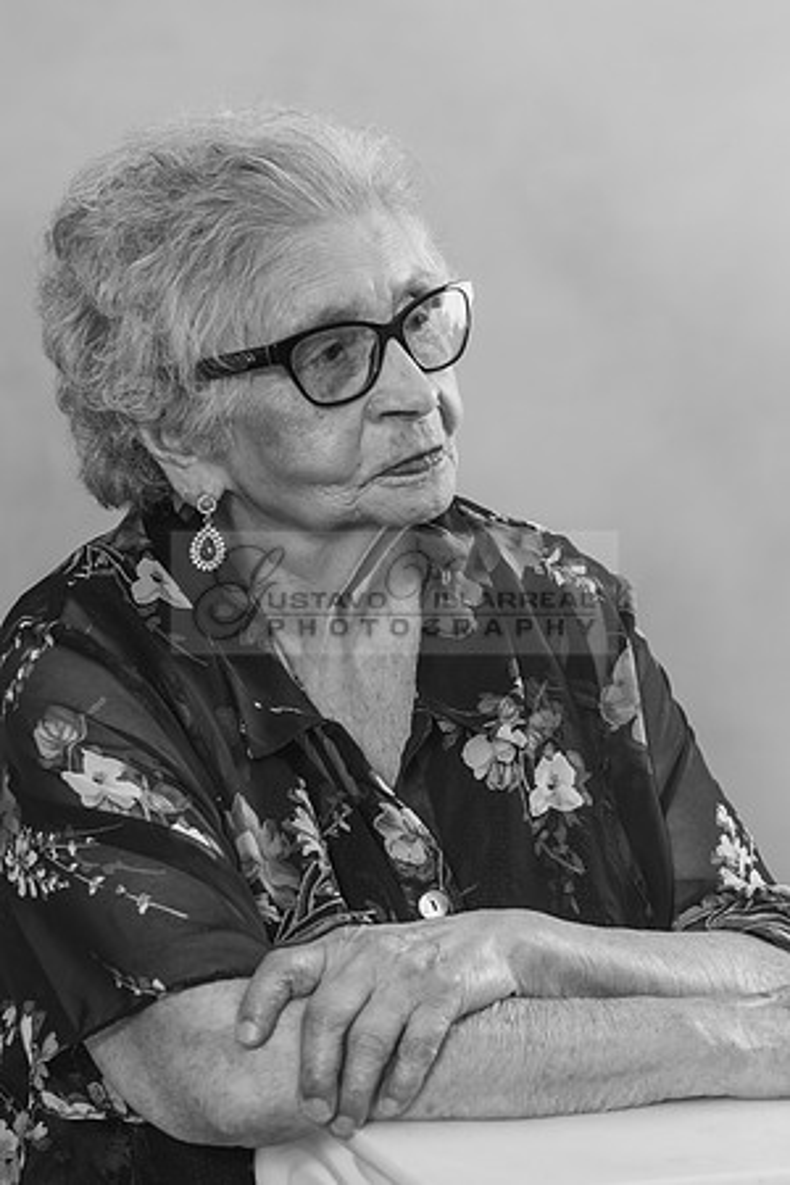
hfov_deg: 14.5
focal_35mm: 94
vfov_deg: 21.6
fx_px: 3100
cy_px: 604
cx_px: 549
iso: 200
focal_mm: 60
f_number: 5.6
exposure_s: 1/125
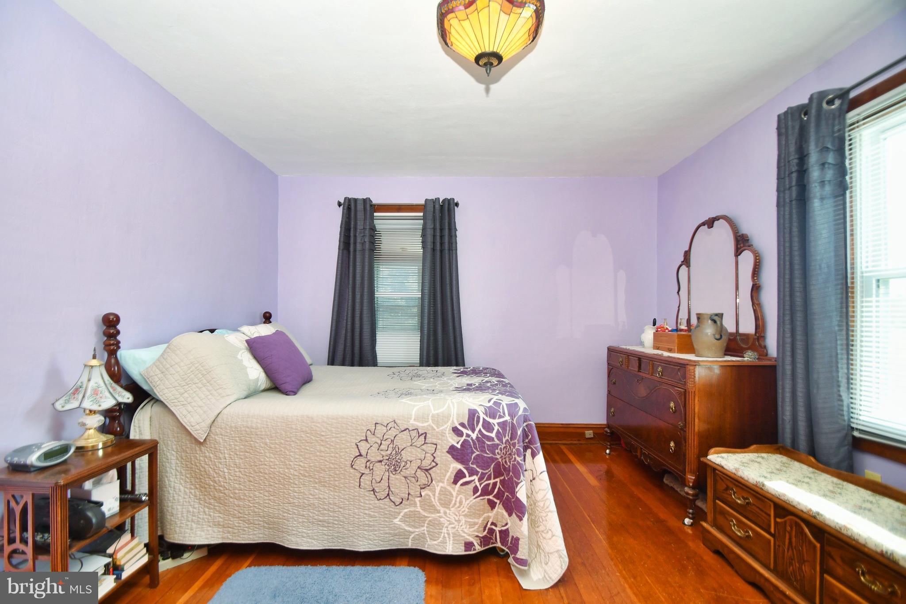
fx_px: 377
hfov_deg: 100.4
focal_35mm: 15
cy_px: 302
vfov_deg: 77.3
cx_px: 453
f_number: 3.5
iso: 400
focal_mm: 10
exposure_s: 1/250
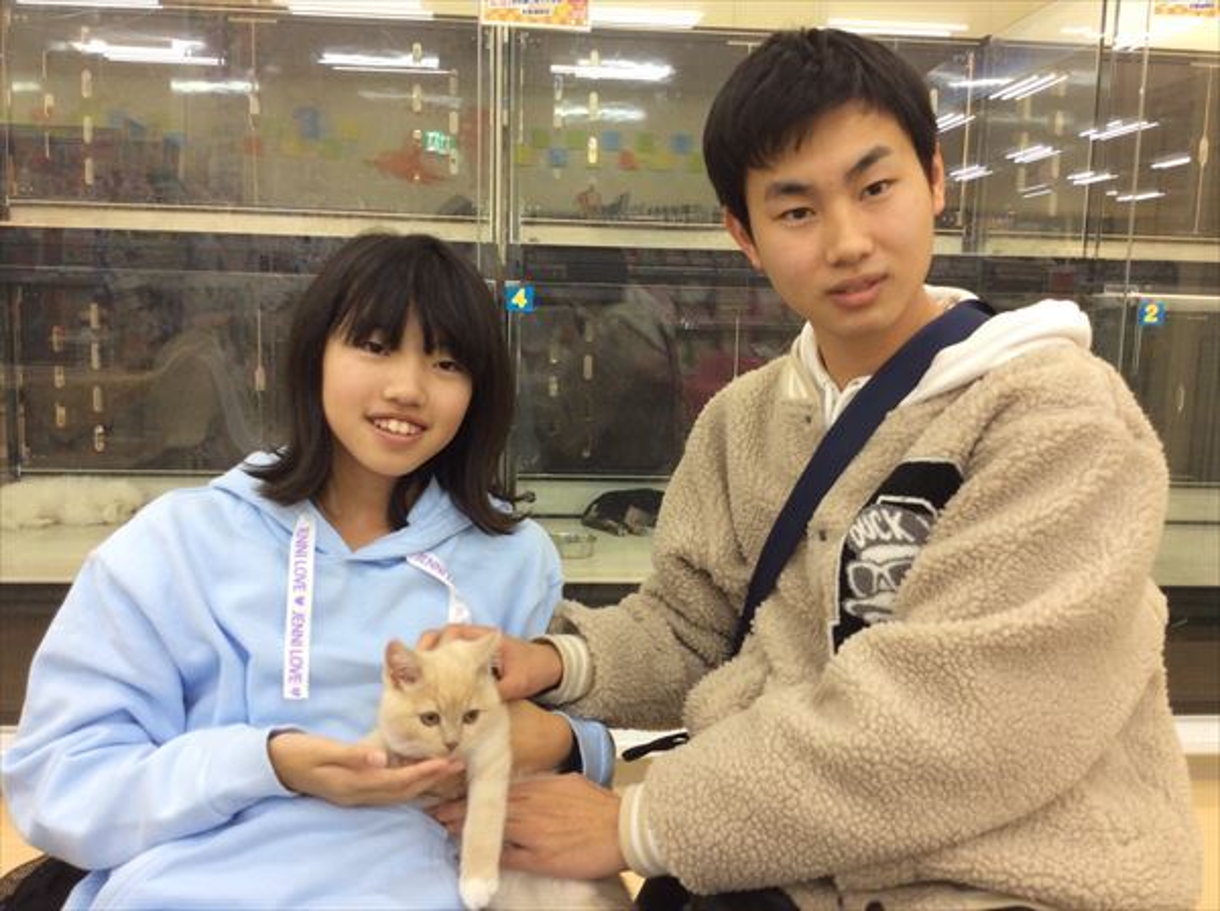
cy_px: 456
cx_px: 610
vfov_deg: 44.0
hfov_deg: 56.9
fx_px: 1126
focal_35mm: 32
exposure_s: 1/24
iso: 50
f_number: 2.4
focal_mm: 3.3
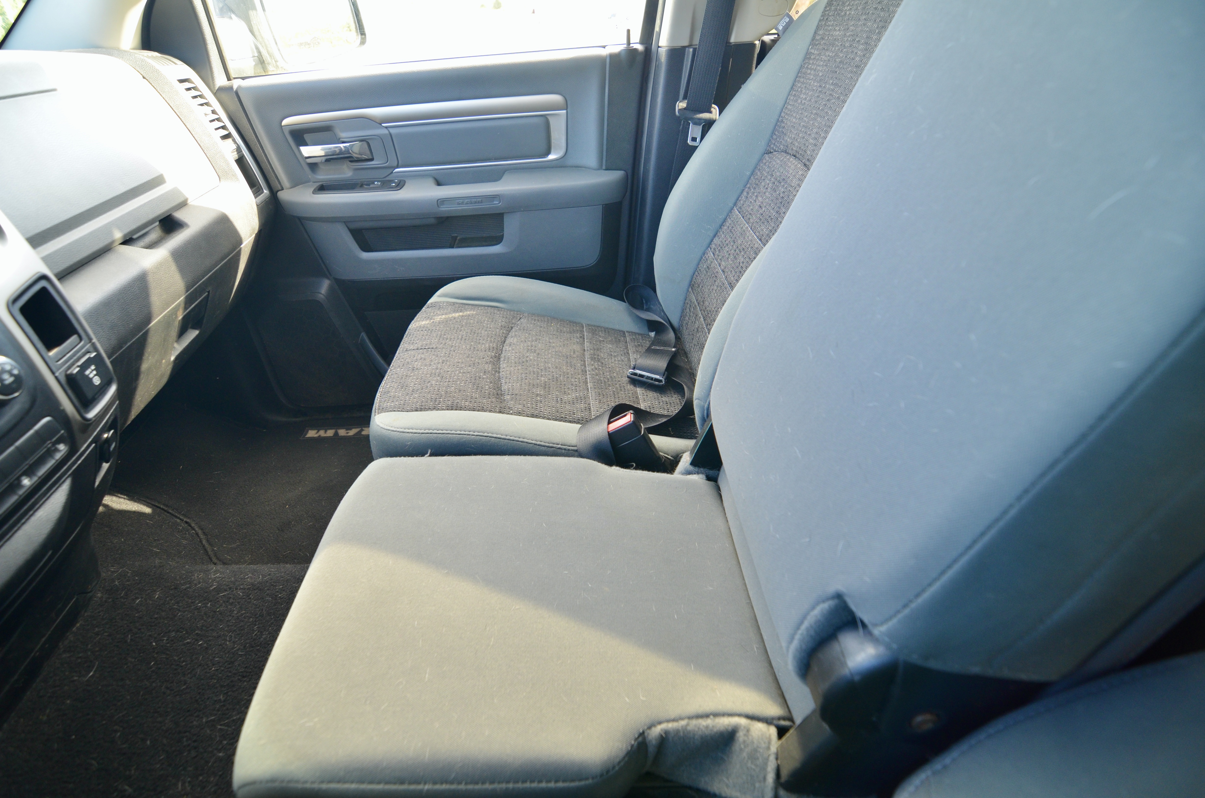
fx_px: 551
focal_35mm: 16
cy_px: 399
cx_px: 602
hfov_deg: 95.1
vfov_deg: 71.8
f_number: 4
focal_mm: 11
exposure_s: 1/60
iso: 400
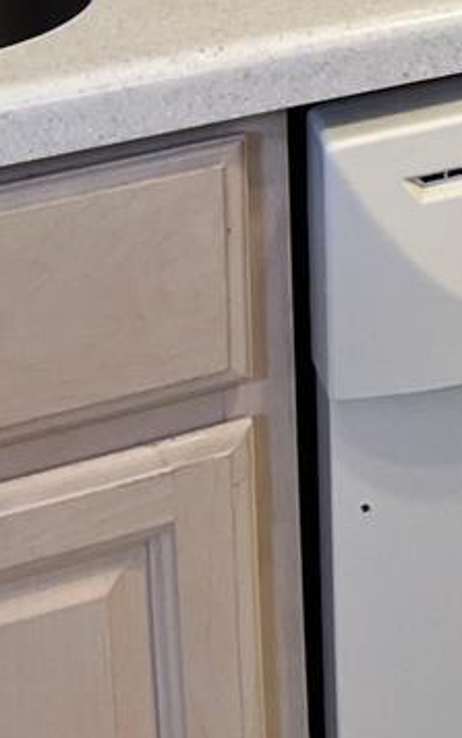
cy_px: -622
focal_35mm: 116
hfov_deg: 9.8
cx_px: 1145
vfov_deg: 15.3
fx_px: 2333
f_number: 1.6
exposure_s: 1/120
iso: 125
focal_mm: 5.1
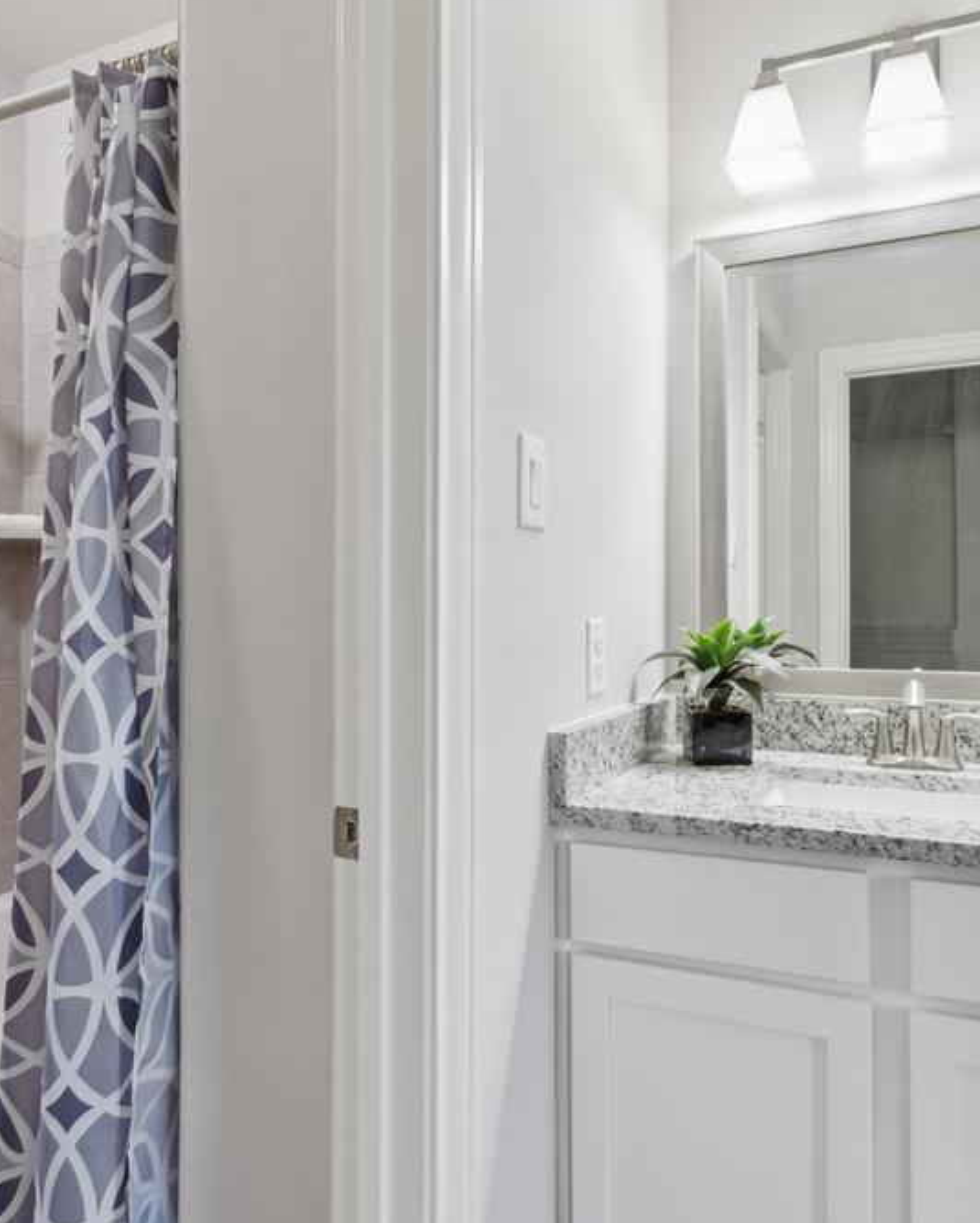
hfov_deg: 60.5
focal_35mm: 23
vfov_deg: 72.6
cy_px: 610
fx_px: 833
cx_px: 573
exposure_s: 1/13
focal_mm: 16
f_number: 5.6
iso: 200
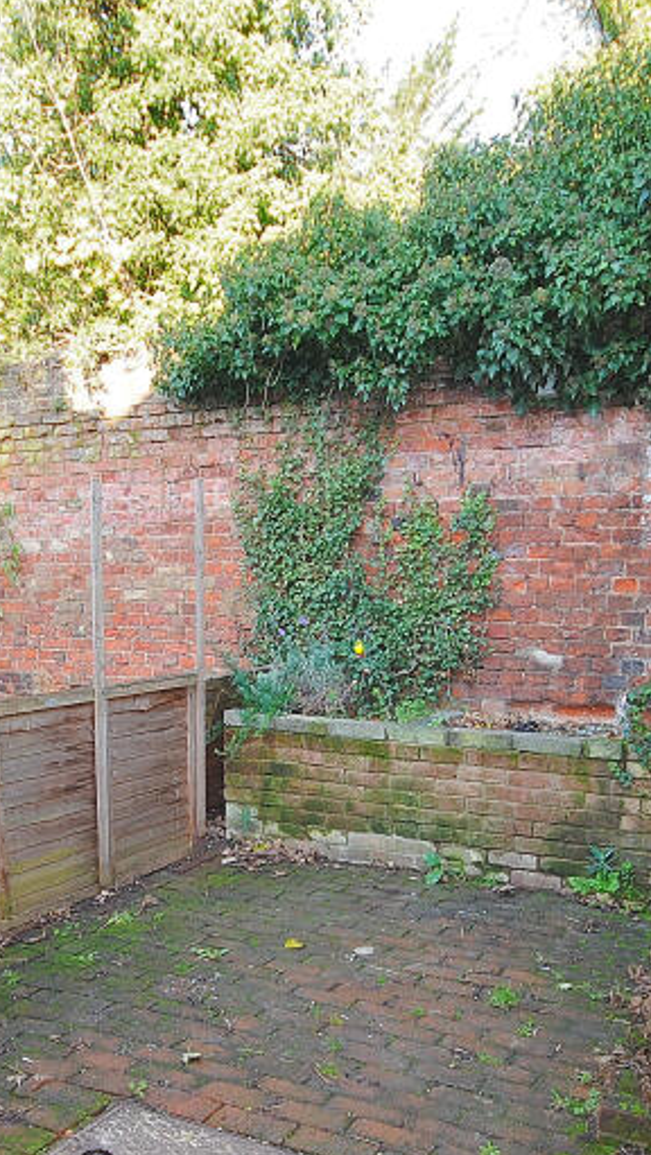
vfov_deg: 33.0
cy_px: 763
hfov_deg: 19.1
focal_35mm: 63
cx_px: 294
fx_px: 1930
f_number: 5.6
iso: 200
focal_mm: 20
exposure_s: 1/60
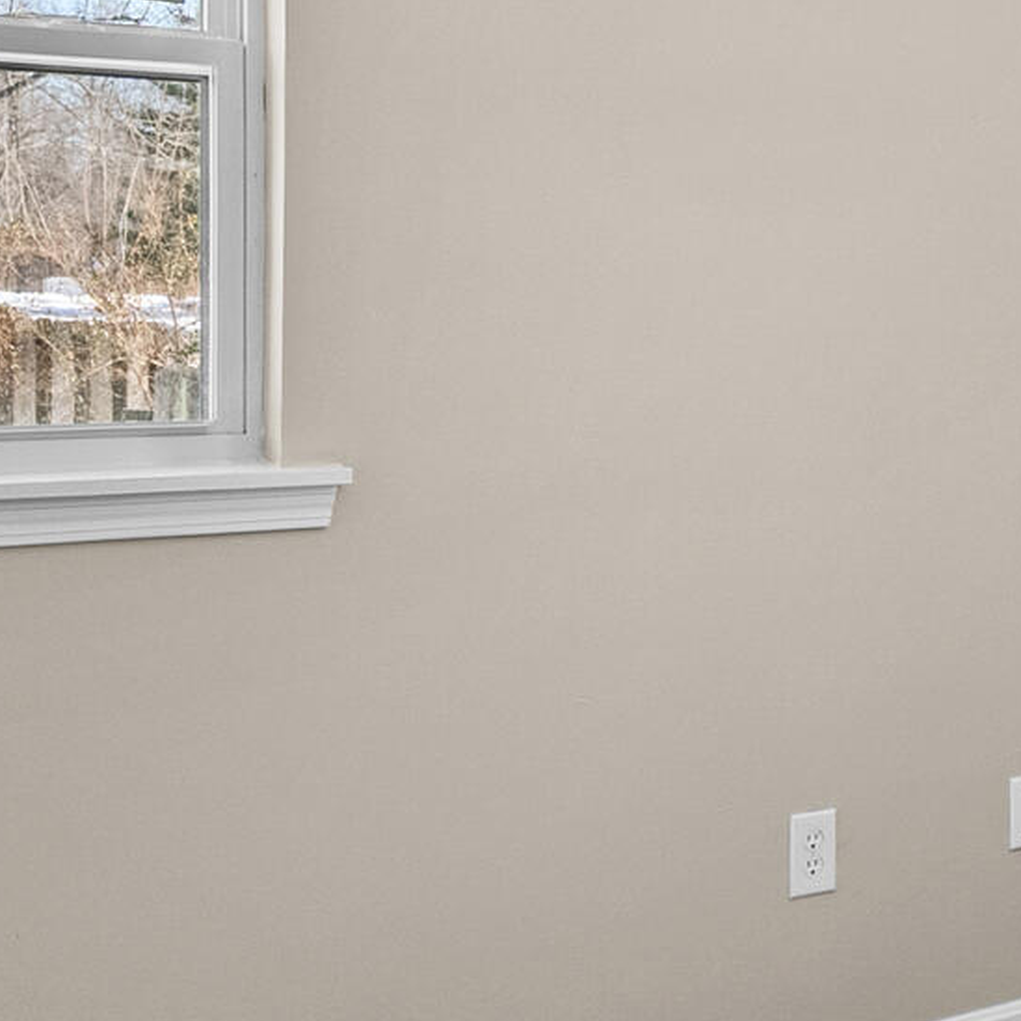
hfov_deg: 26.0
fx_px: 2069
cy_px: 357
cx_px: 1064
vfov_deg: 27.6
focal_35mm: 62
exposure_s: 1/13
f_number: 11
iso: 400
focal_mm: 16
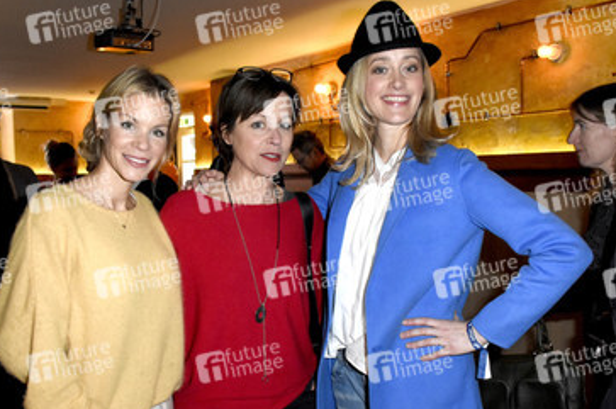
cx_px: 262
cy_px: 236
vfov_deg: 32.5
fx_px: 701
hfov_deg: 47.3
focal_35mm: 41
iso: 2500
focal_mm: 22
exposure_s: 1/60
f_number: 6.3
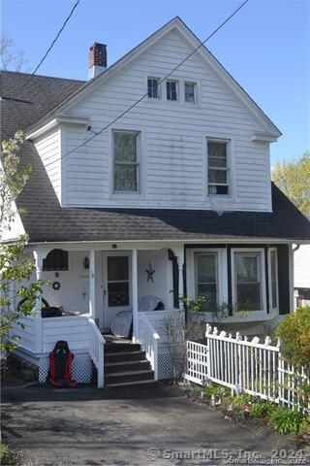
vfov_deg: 43.6
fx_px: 581
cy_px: 233
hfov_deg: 29.9
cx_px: 155
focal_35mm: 45
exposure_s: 1/200
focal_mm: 30
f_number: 7.1
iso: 100
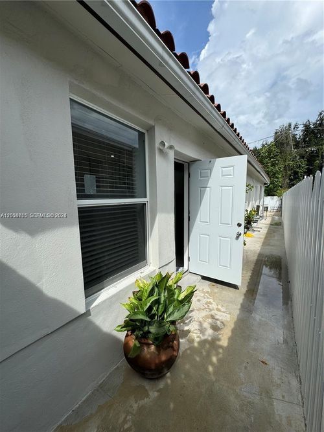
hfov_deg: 85.7
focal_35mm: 14
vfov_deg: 102.1
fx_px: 175
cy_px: 216
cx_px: 162
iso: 50
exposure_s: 1/1976
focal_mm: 2.22
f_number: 2.2
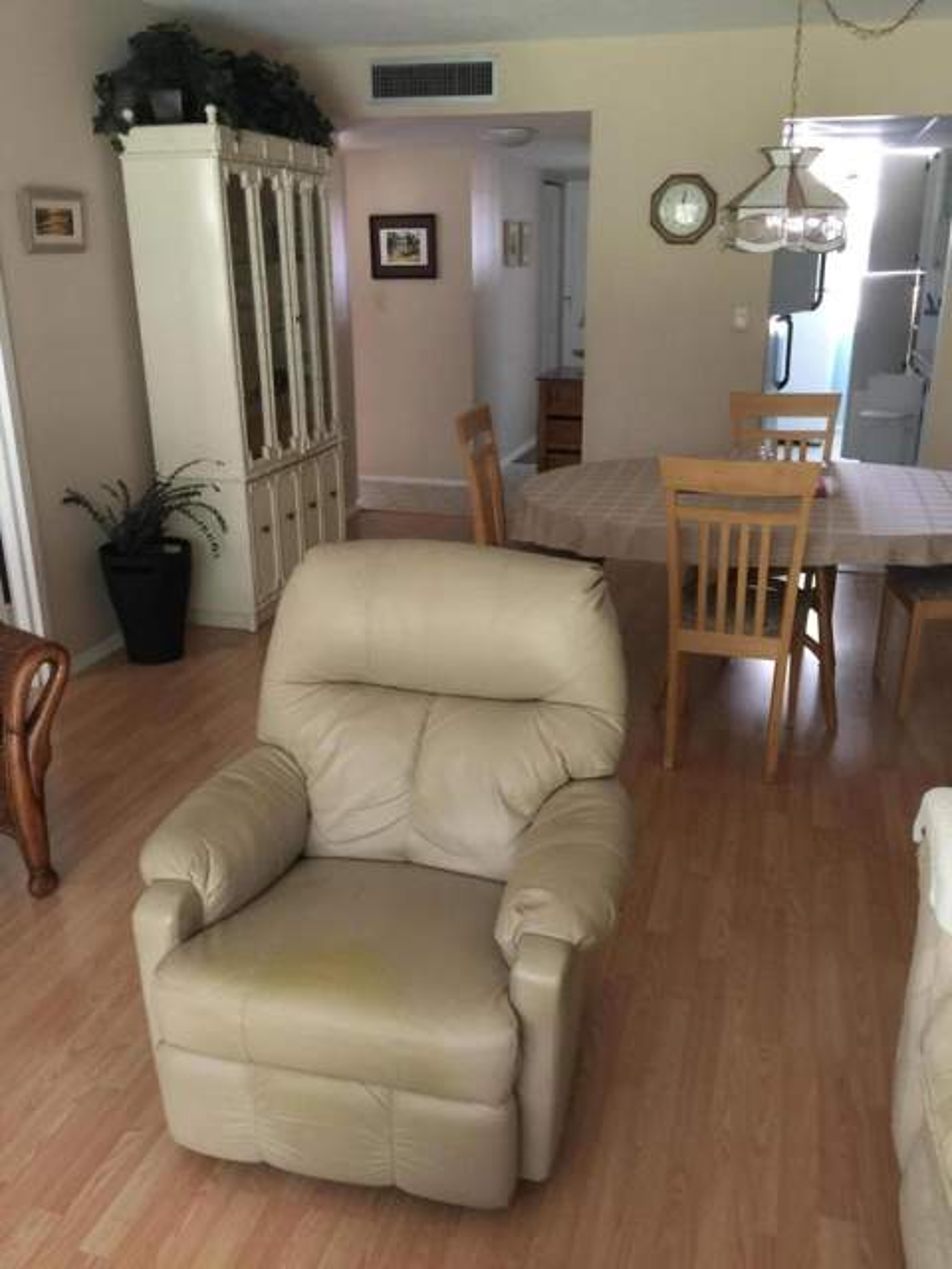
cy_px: 634
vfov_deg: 61.7
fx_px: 1063
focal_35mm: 29
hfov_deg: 48.2
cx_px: 476
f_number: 2.2
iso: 80
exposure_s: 1/4
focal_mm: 4.15
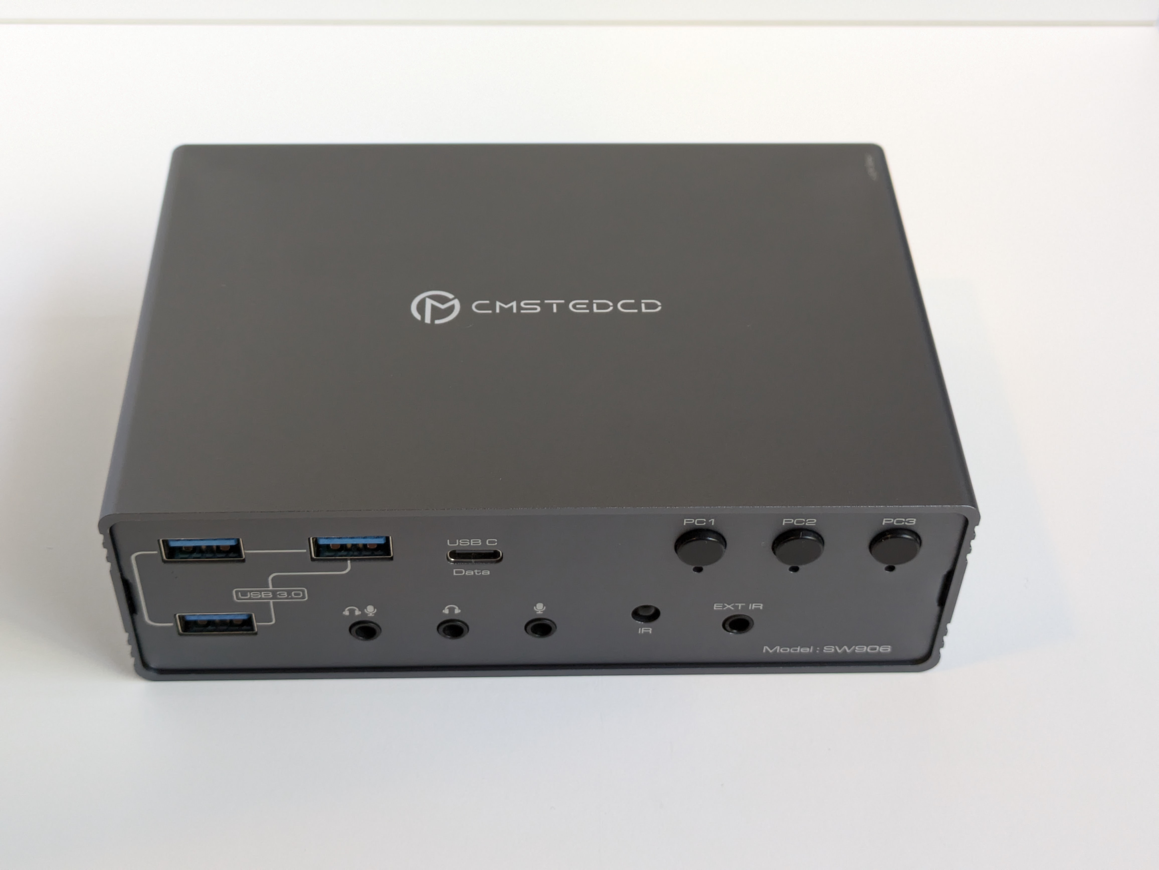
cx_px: 580
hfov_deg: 37.5
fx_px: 1708
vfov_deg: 28.6
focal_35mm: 51
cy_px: 435
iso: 449
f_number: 1.89
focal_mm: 5.43
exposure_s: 1/100
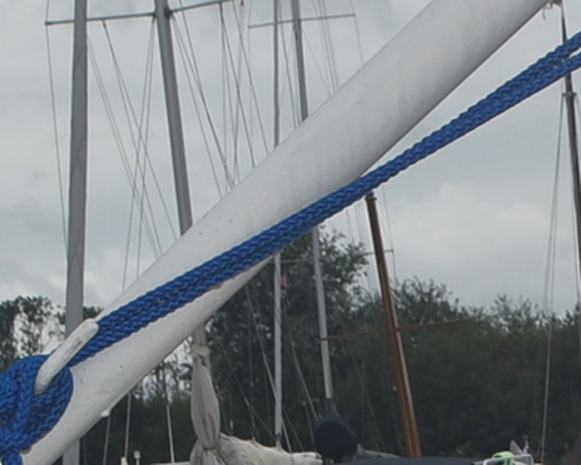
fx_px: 3715
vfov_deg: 7.1
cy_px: 515
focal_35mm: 216
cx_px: 982
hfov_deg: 8.6
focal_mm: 24
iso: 100
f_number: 7.1
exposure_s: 1/200
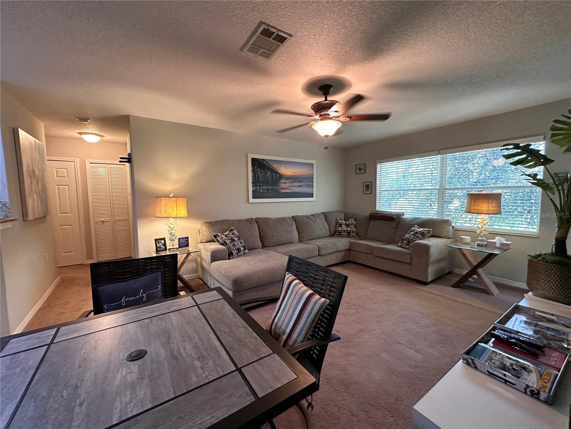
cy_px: 214
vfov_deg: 85.7
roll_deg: -0.4
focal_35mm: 14
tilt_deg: -4.5
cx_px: 286
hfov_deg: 102.1
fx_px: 231
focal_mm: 2.22
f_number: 2.2
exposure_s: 1/60
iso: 400
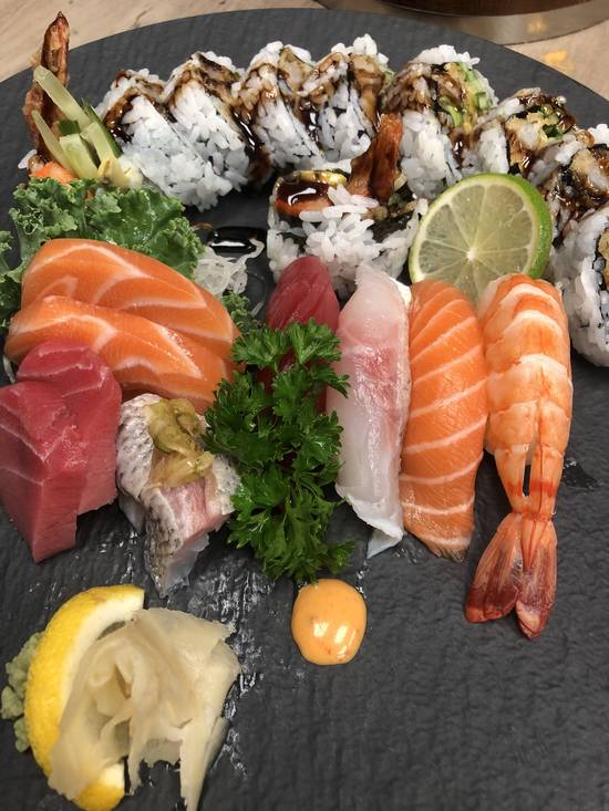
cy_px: 406
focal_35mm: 28
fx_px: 657
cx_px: 304
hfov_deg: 49.8
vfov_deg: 63.4
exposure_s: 1/30
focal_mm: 3.99
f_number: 1.8
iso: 32
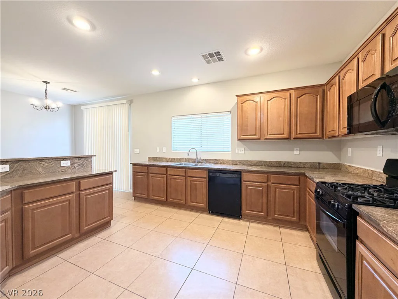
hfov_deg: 102.1
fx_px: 161
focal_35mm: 14
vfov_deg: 85.7
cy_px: 150
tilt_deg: -0.9
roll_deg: +0.3
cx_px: 199
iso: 200
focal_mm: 2.22
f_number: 2.2
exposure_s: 1/60
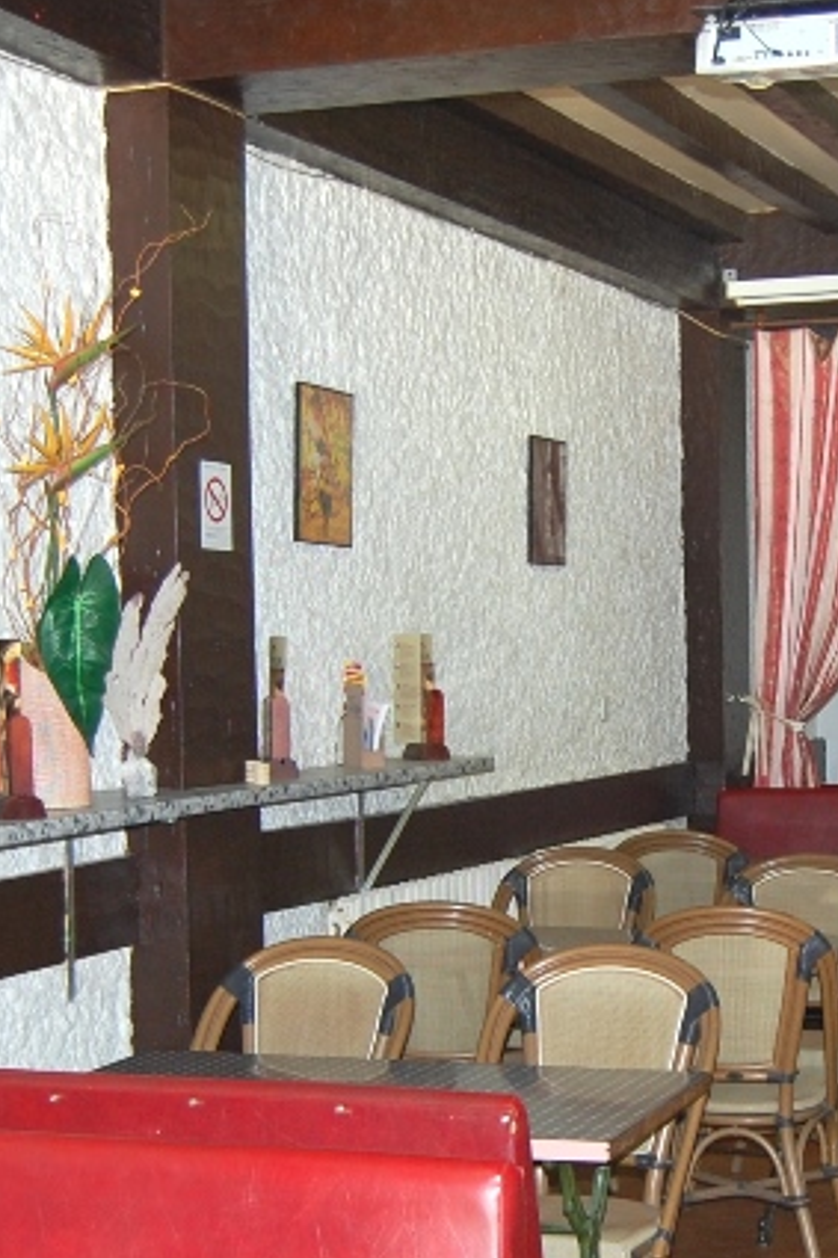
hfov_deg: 20.6
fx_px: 2271
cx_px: 687
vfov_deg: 30.8
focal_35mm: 65
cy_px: 833
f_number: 3.5
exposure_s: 1/60
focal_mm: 18
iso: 400
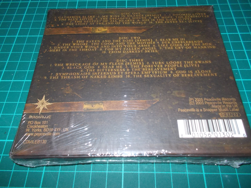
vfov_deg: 48.2
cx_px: 126
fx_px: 210
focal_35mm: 29
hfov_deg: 61.7
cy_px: 94
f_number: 3.3
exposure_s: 1/30
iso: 200
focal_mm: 4.1
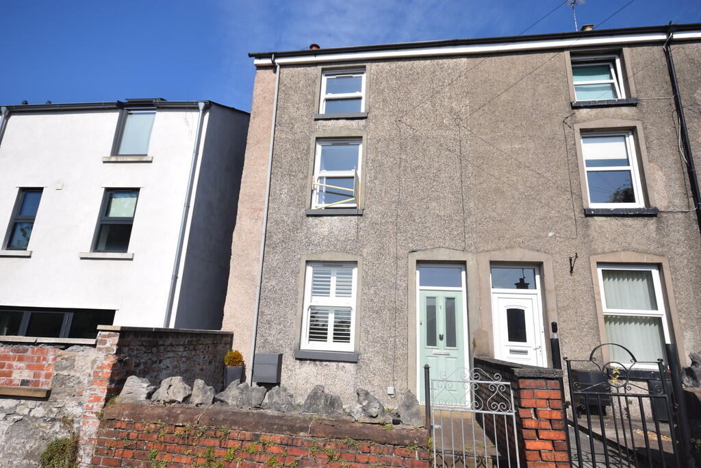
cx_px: 350
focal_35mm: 20
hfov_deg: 85.4
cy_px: 234
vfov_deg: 63.2
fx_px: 380
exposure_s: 1/400
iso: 200
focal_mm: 13
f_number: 10
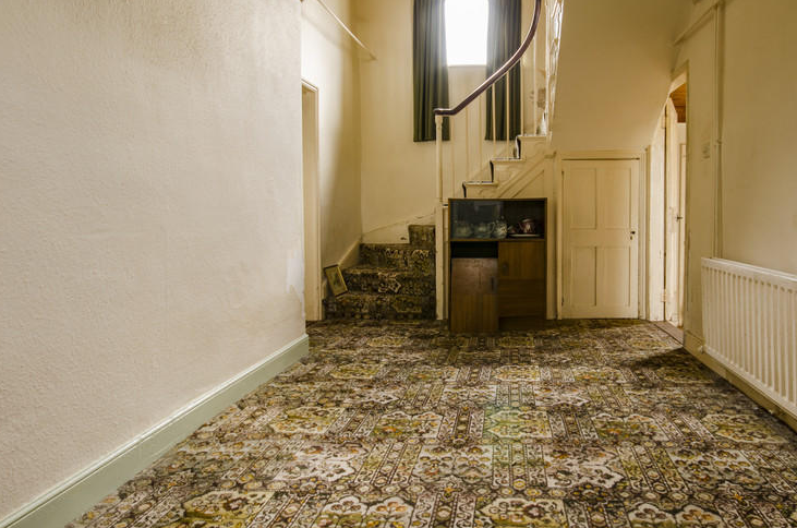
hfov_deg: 80.5
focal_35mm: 21
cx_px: 474
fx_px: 464
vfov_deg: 59.0
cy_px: 227
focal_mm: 10
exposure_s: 1/1.25
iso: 100
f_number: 8
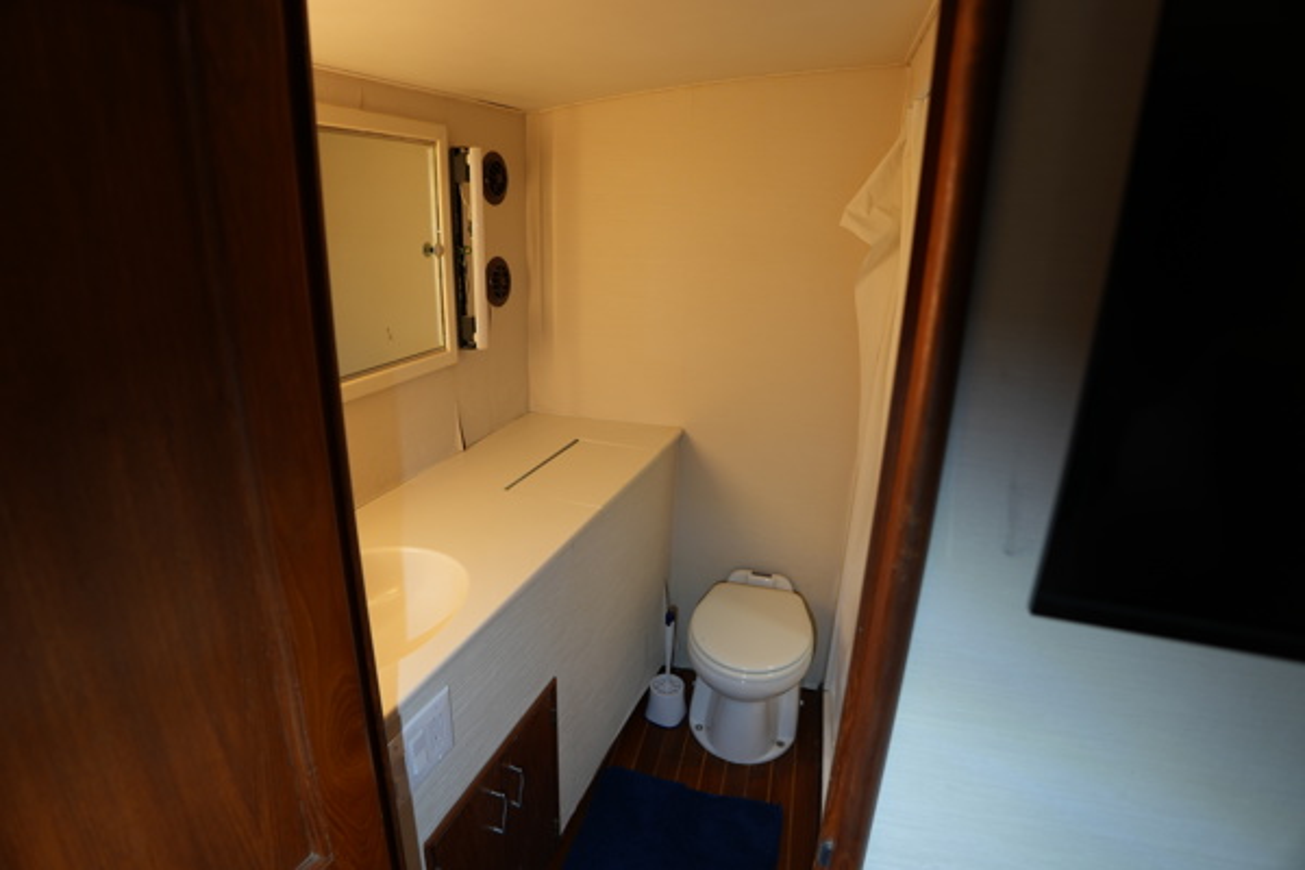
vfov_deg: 67.4
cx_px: 652
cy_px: 435
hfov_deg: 90.0
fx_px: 652
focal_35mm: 18
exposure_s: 1/30
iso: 100
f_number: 2
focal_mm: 12
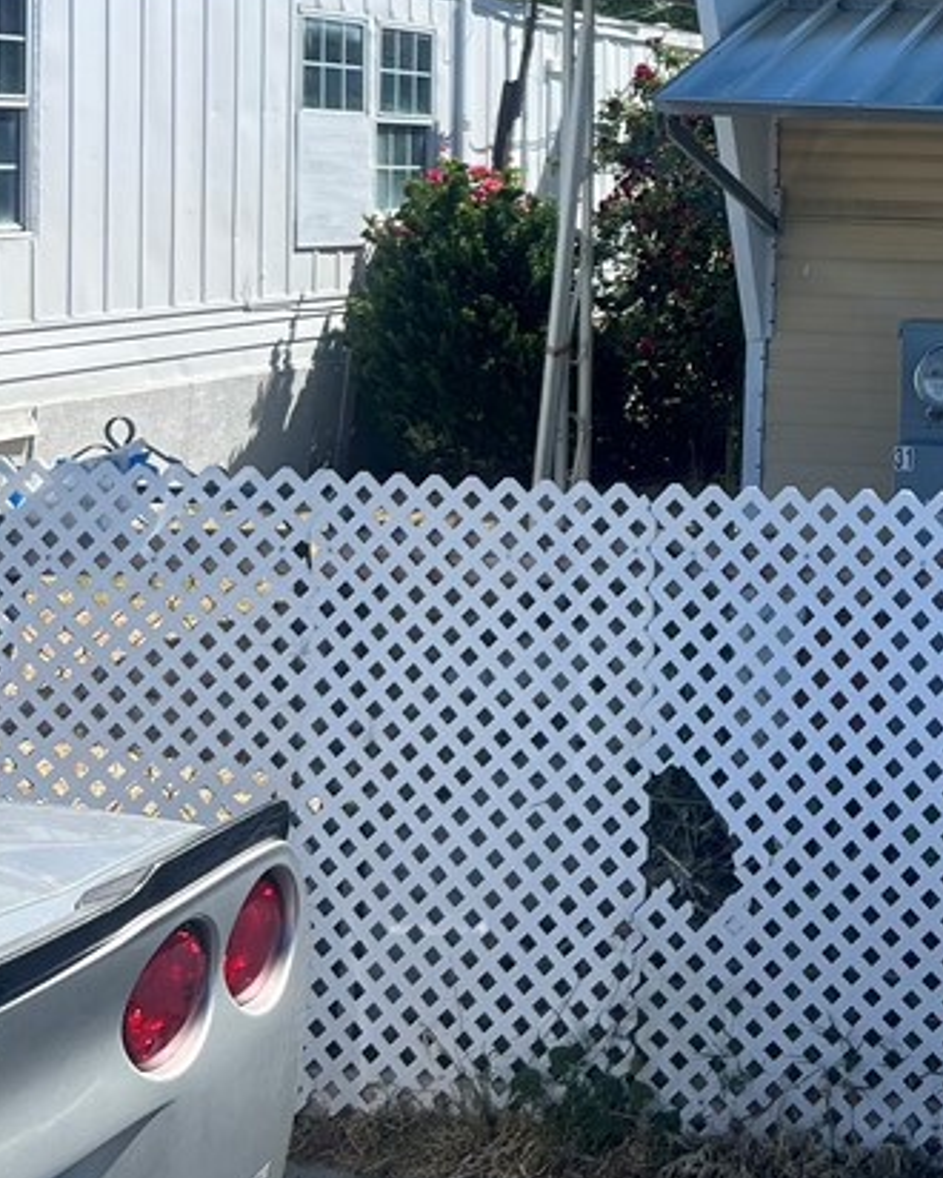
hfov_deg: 22.6
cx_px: 1080
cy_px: 192
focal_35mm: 63
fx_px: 2196
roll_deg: +0.4
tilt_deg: -3.1
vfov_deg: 29.2
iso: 50
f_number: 1.5
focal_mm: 5.7
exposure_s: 1/3704
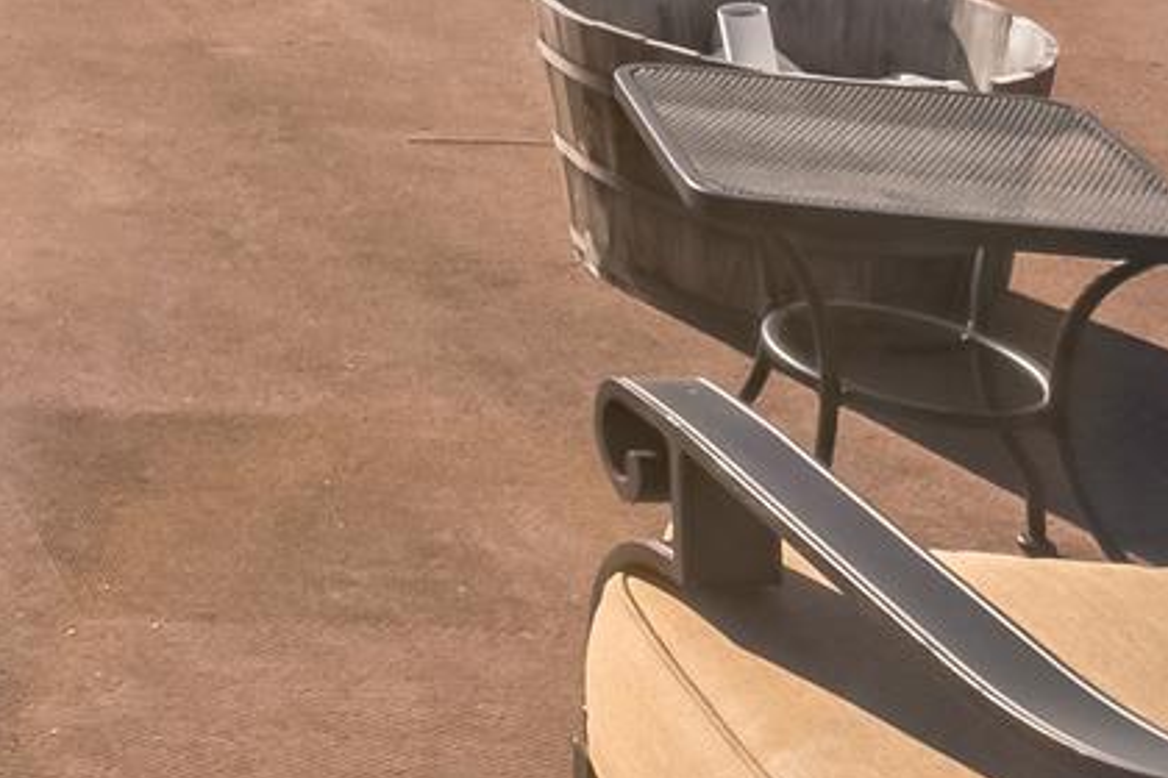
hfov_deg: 19.7
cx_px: -901
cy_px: -956
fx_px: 2530
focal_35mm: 78
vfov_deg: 13.7
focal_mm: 16
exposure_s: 1/60
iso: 100
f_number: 20
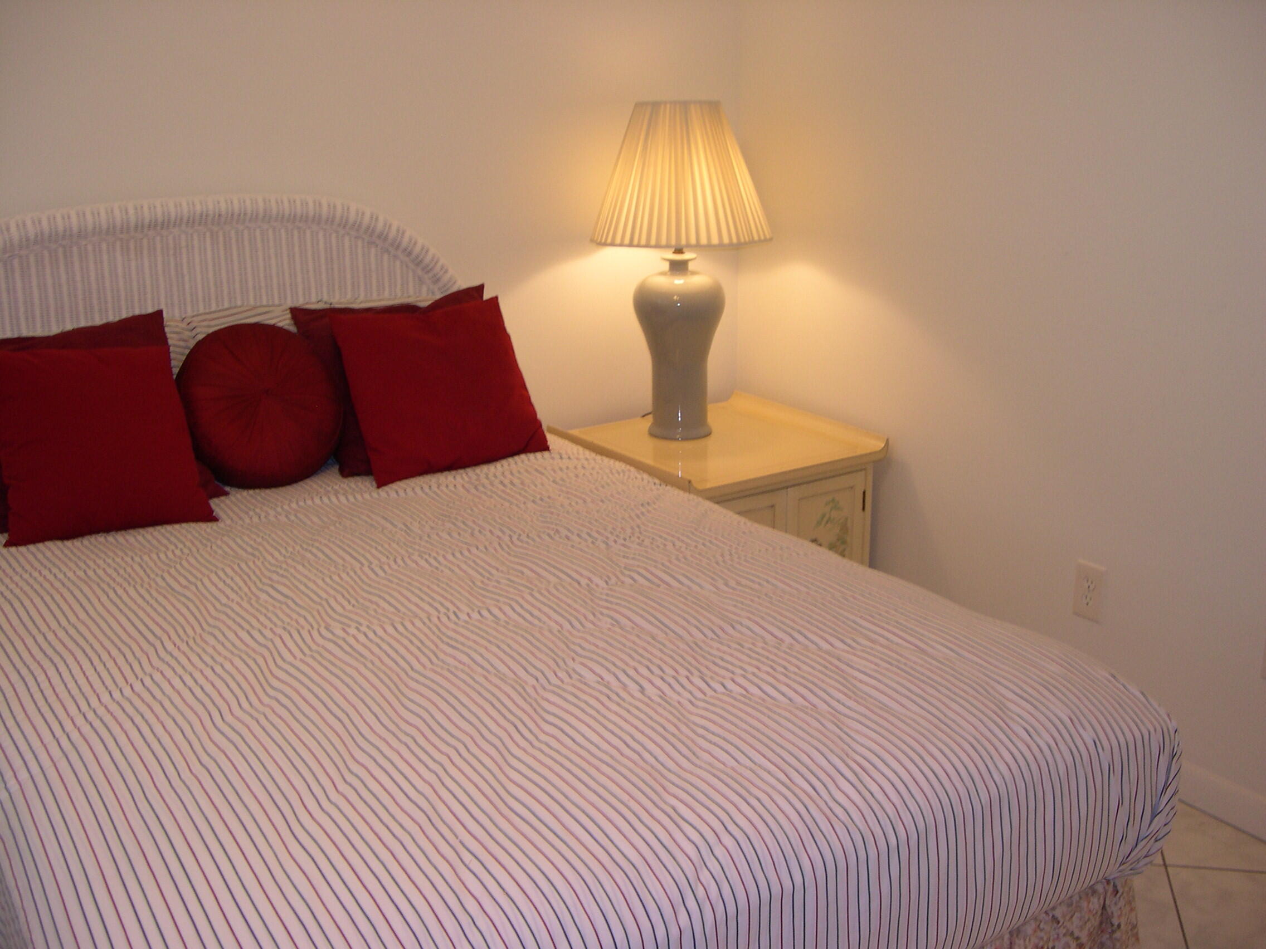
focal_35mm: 38
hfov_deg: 49.0
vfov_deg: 37.7
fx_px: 1390
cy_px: 474
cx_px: 633
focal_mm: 8
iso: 100
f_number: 2.8
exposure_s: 1/30.1
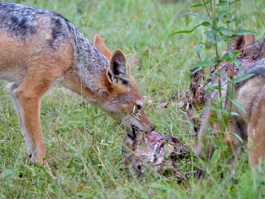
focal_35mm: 600
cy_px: 100
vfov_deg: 2.5
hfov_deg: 3.3
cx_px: 132
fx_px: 4593
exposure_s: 1/125
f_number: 2.8
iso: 200
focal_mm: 108
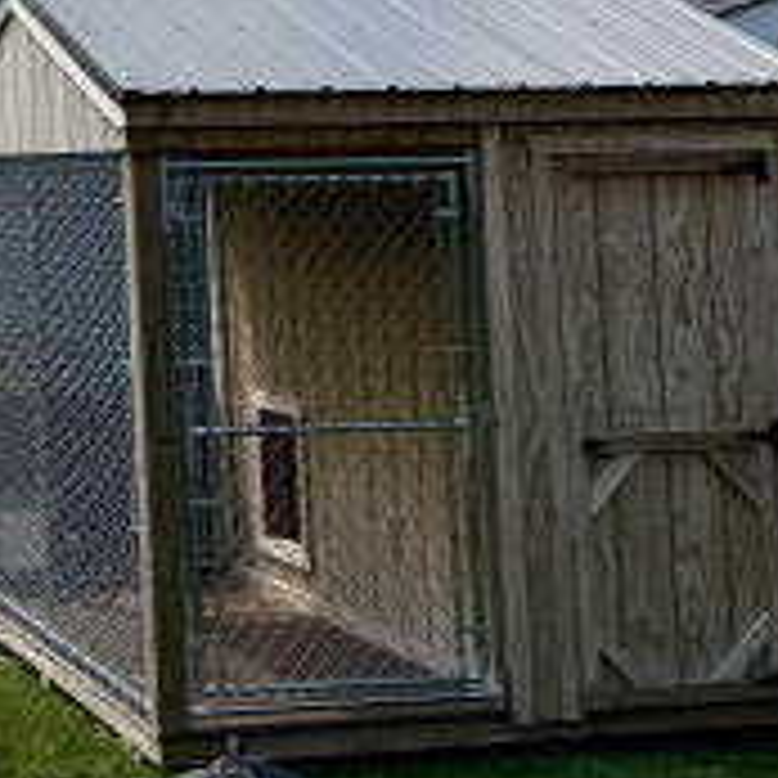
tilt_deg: +5.5
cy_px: -31
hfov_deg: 19.5
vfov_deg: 20.4
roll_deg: +0.3
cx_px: -241
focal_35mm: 82
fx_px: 2085
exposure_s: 1/10309
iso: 80
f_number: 1.78
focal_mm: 6.76
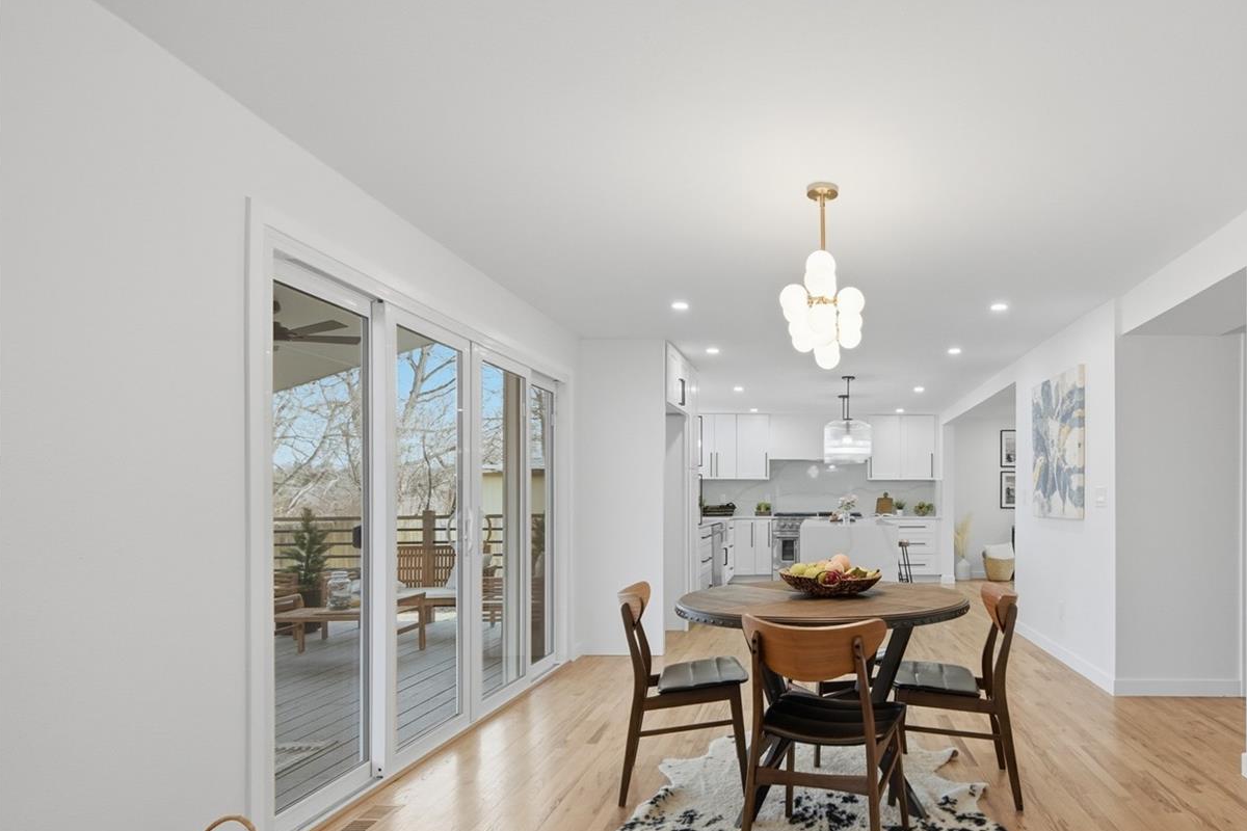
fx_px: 693
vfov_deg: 61.6
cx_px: 825
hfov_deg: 81.3
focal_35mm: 20
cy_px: 478
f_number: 8
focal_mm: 10
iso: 400
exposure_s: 1/1000
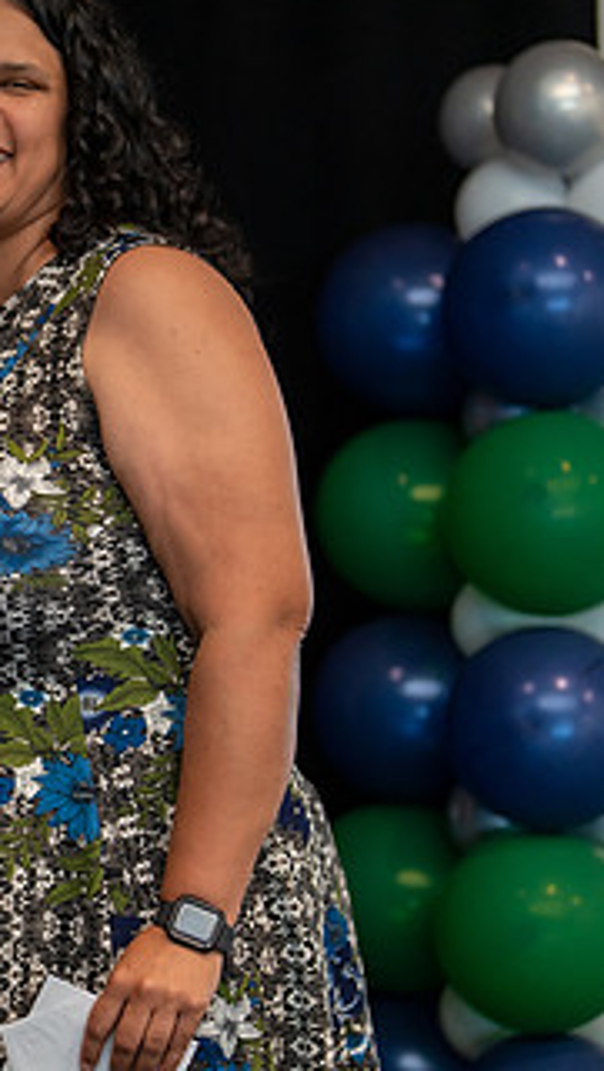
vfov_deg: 22.4
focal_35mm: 95
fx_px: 2700
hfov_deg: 12.5
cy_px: 515
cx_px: -60
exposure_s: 1/320
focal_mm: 50
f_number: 1.2
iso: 320
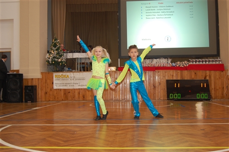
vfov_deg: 34.1
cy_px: 76
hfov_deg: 49.6
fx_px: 248
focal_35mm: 39
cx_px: 114
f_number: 4.2
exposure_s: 1/60
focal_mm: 26
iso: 400
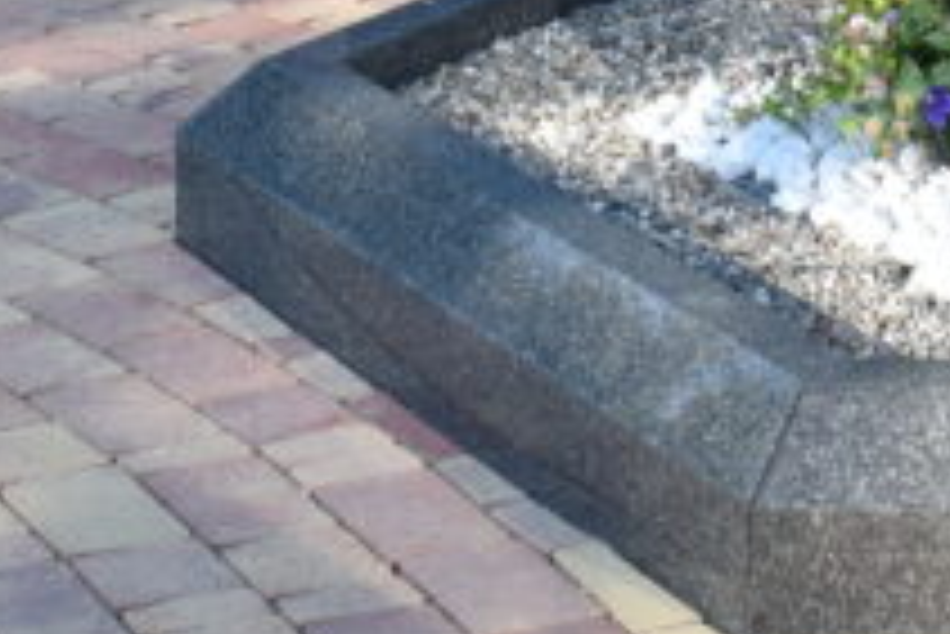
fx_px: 4421
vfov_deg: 7.8
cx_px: 621
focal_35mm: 167
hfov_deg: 12.3
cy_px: -681
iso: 280
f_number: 8
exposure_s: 1/250
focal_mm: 23
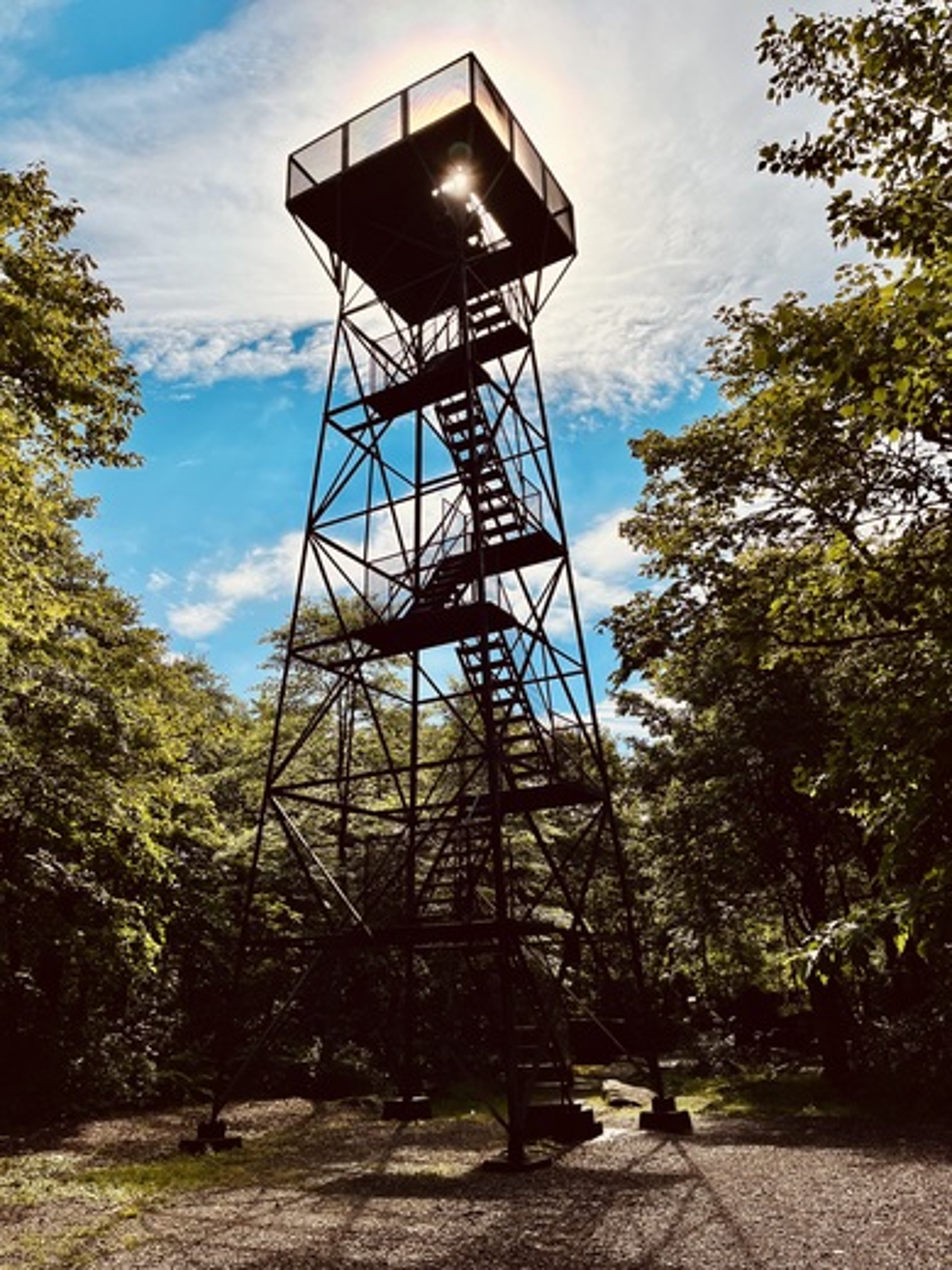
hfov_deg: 53.1
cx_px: 476
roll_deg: +1.2
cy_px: 635
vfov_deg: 67.3
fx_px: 953
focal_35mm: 26
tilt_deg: +21.1
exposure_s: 1/15152
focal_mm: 5.1
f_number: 1.6
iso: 50
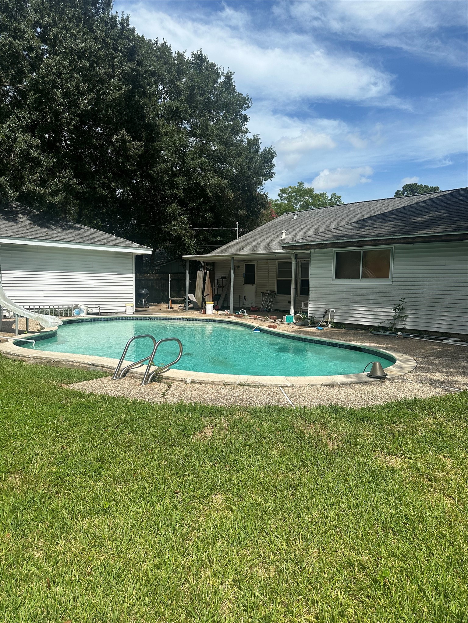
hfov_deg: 56.8
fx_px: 433
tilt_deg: -2.5
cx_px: 234
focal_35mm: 24
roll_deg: -1.7
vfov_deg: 71.6
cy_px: 312
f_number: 1.78
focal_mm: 6.86
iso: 80
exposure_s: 1/5525
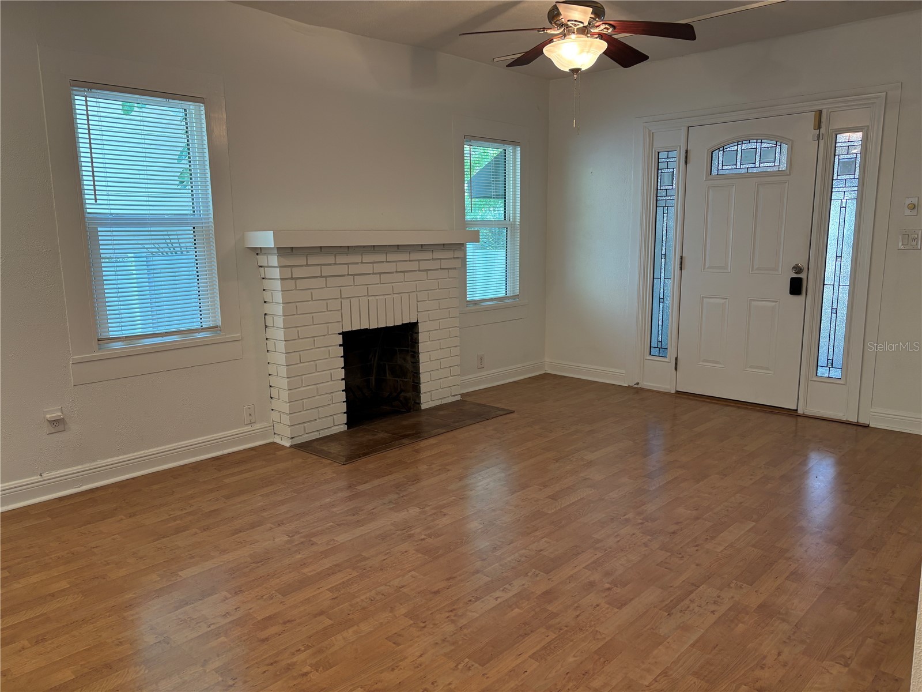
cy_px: 346
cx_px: 461
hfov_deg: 67.3
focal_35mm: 26
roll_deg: +0.1
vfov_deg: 53.1
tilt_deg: -9.8
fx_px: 693
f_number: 1.6
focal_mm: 5.96
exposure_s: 1/60
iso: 100
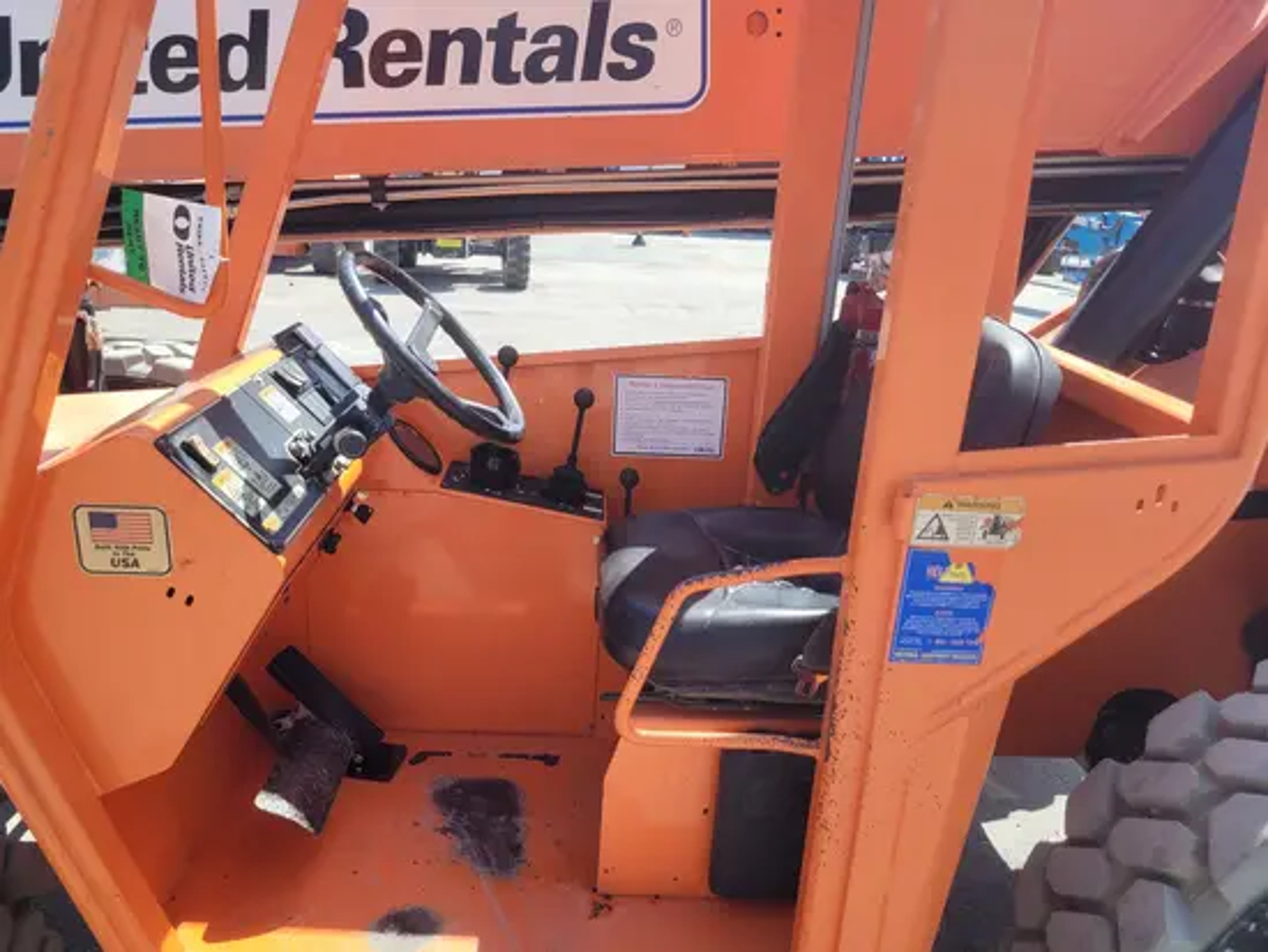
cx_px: 634
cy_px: 476
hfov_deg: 67.3
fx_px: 953
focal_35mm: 26
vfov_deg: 53.1
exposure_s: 1/944
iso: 40
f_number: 1.8
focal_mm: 5.4
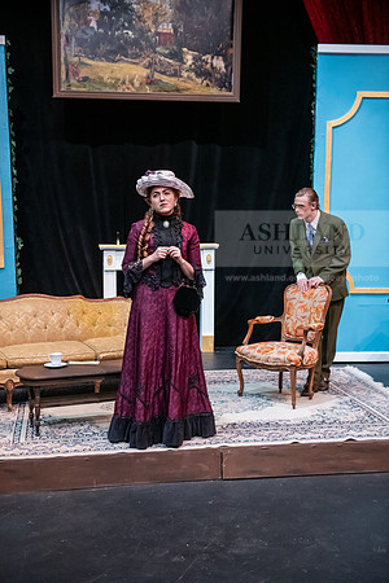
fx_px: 891
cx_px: 194
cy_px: 292
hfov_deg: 24.6
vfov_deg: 36.2
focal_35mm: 55
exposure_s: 1/200
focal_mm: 55
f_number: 3.2
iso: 3200
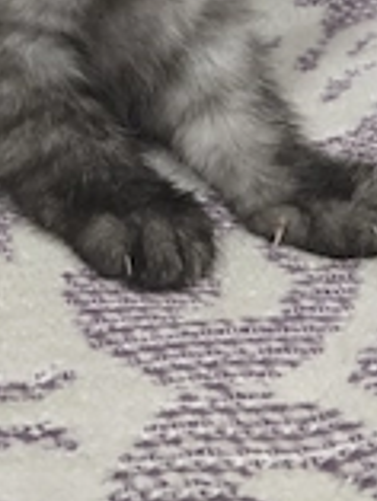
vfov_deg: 23.8
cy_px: -115
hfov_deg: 19.7
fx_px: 1073
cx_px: 83
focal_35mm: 74
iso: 400
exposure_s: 1/25
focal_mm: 4.22
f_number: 1.8
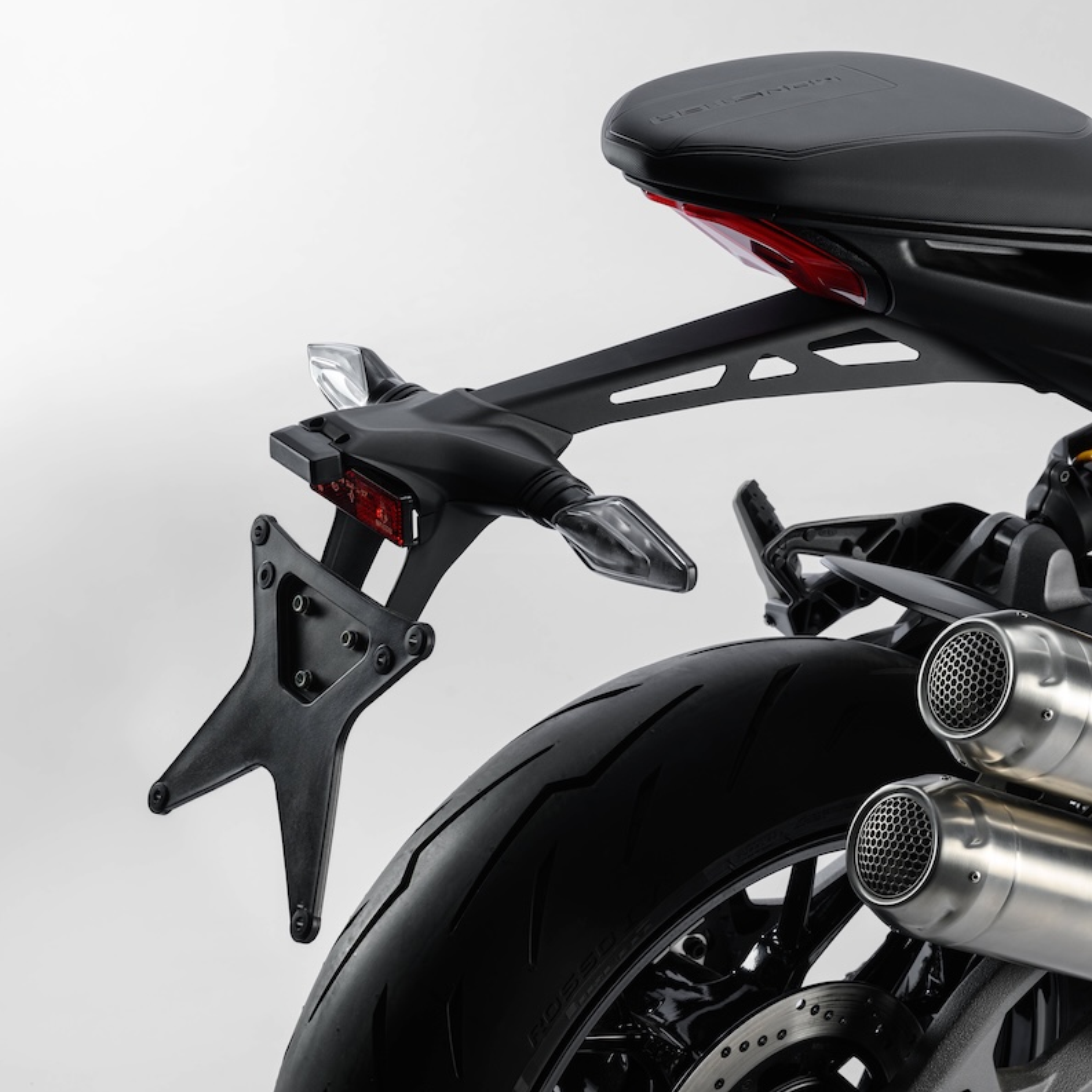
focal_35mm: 72
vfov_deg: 24.0
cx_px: 819
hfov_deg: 23.7
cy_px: 543
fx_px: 2570
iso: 100
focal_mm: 56
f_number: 11
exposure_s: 1/125
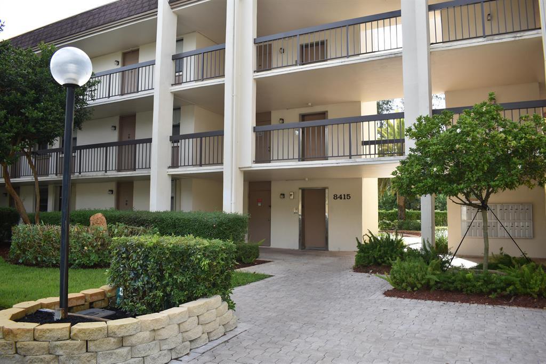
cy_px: 182
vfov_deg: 47.9
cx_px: 273
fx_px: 409
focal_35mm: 27
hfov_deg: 67.4
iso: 100
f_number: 5
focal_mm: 18
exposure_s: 1/200
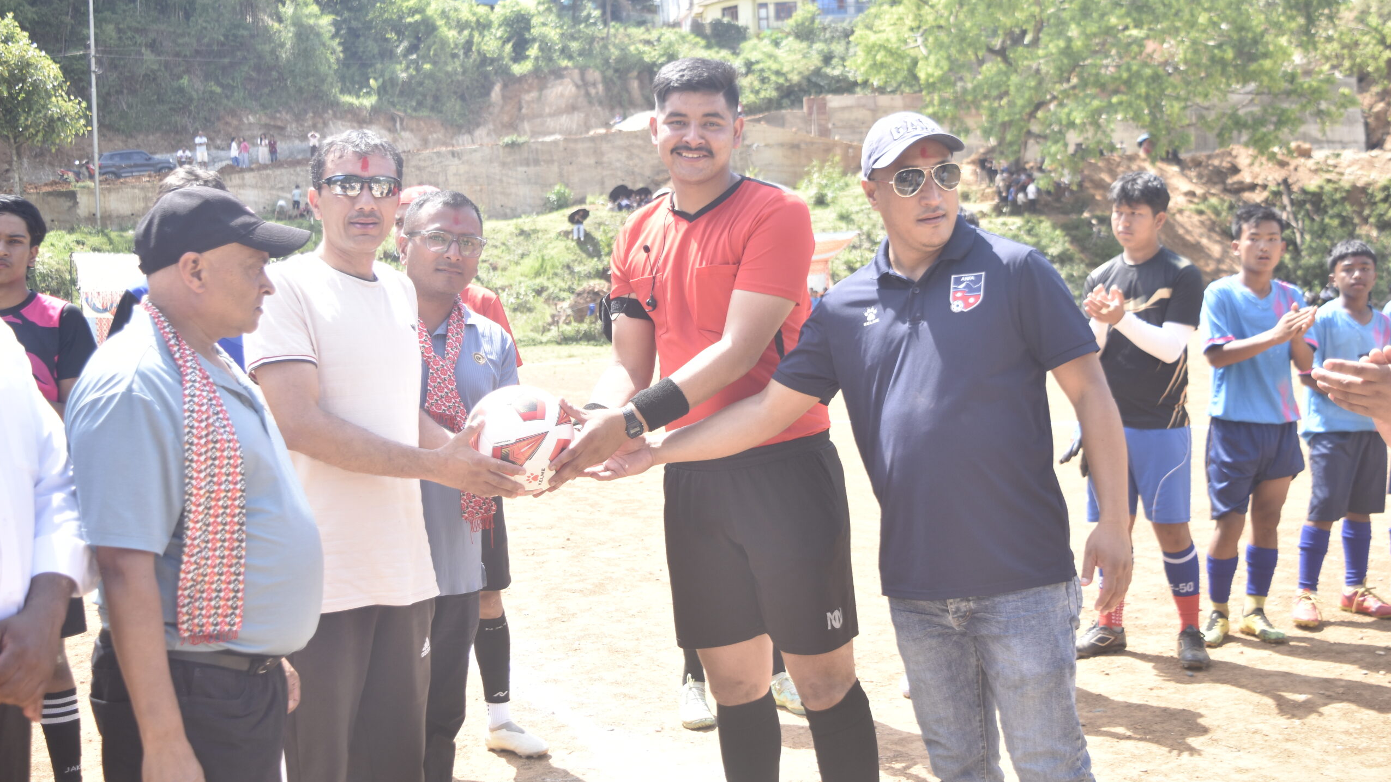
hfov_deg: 49.4
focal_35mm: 41
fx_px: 1512
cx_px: 694
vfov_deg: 29.0
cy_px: 329
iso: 200
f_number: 9.5
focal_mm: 26
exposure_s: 1/350
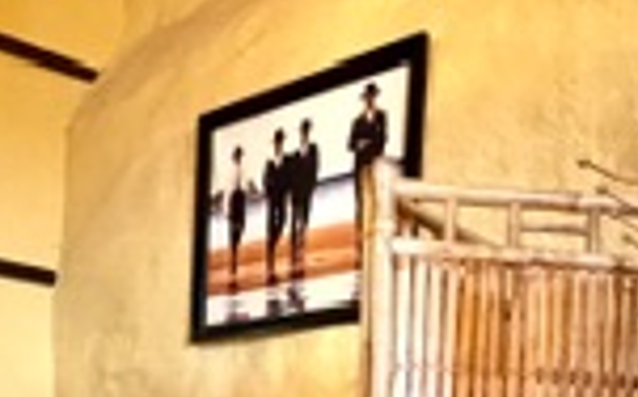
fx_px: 1094
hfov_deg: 32.4
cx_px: 384
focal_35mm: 63
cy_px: 608
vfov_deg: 18.1
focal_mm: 2.22
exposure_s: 1/60
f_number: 2.2
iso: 1000
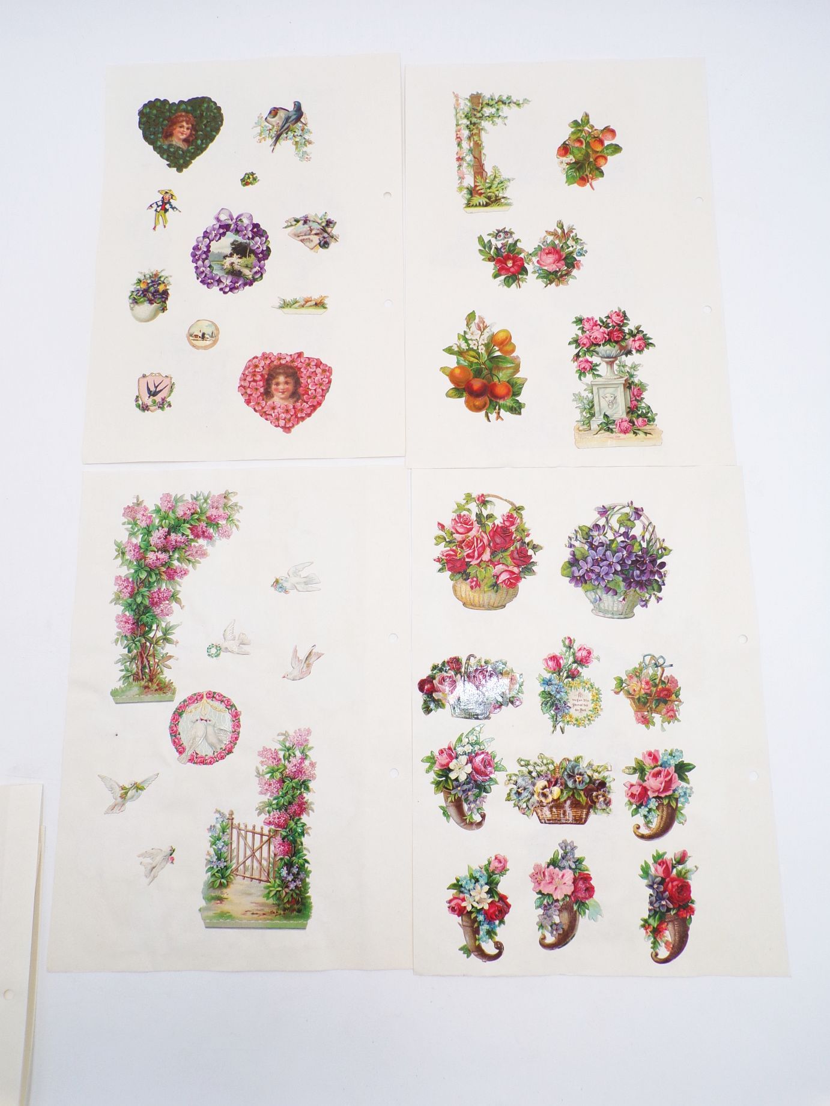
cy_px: 553
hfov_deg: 56.8
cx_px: 415
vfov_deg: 71.6
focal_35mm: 24
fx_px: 767
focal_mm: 4.3
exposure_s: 1/50
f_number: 4.4
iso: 80
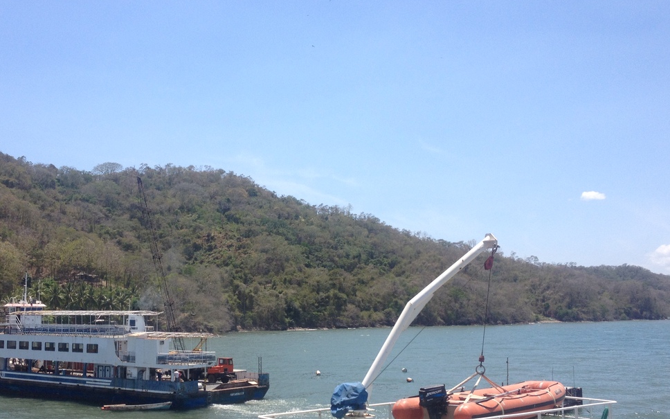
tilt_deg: +0.7
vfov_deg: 27.8
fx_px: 840
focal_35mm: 46
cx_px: 282
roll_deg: +1.3
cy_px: 288
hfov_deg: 43.4
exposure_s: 1/1493
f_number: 2.4
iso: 50
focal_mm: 4.28
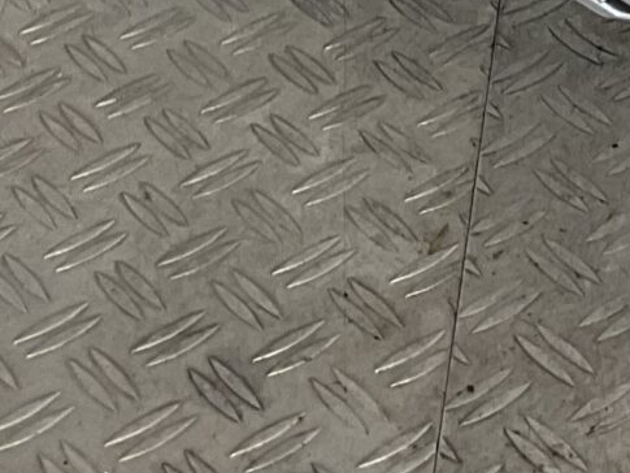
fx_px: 2785
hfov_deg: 12.9
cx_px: 187
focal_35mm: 153
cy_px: -600
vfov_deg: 8.9
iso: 32
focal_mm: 3
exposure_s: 1/100
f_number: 1.8
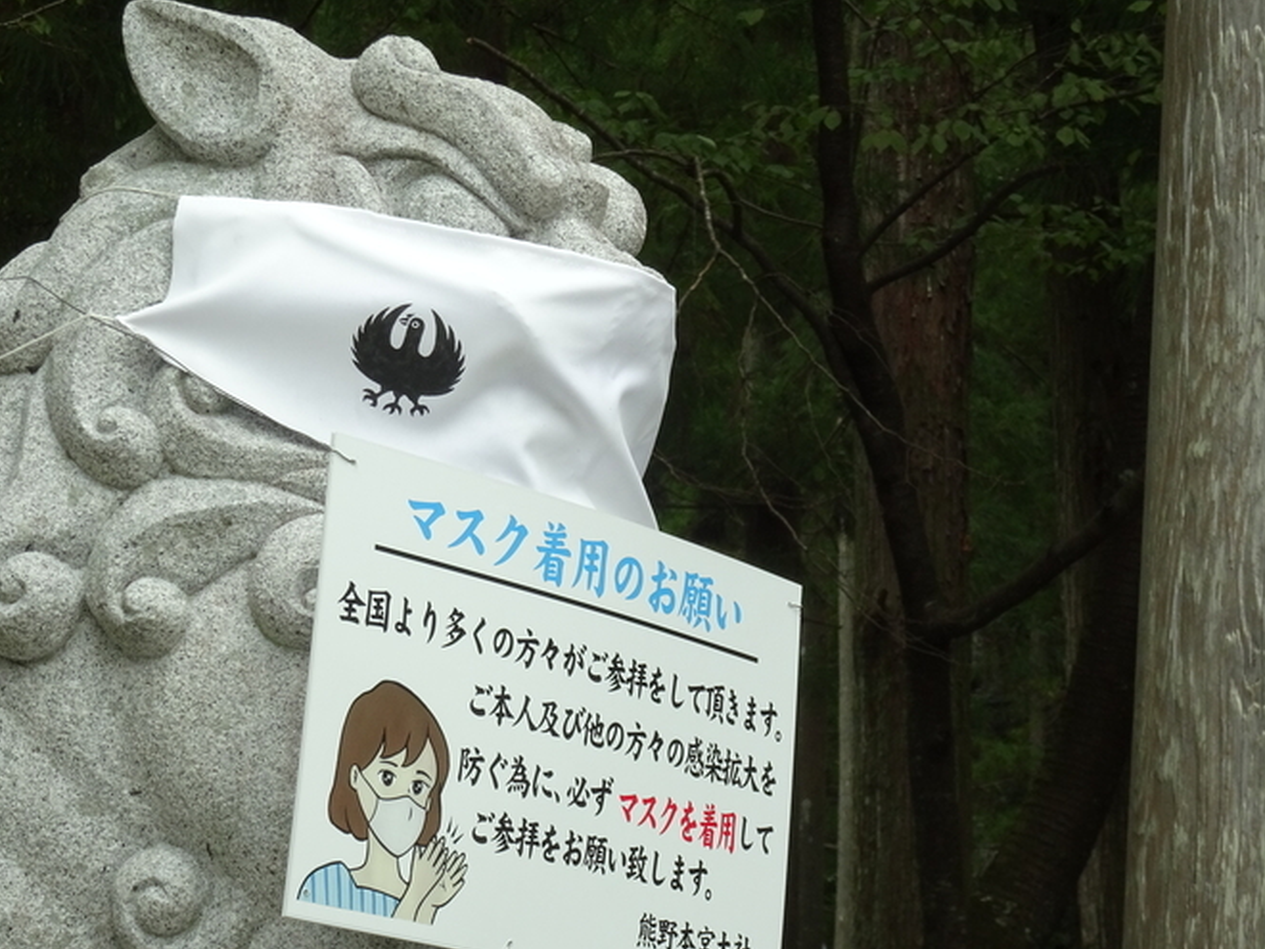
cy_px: 495
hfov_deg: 19.1
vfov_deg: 14.4
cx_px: 550
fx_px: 3764
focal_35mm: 103
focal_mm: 14.54
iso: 125
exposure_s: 1/100
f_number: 5
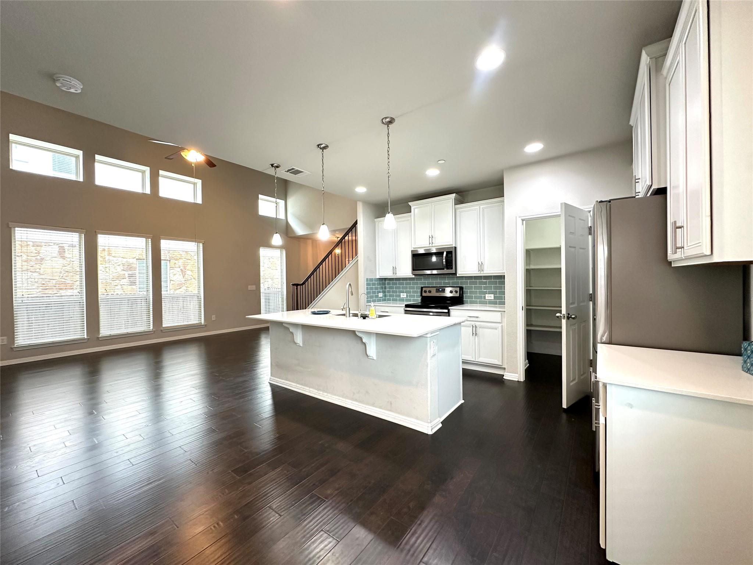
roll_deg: +0.9
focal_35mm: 14
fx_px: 305
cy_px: 282
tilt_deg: +0.3
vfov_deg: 85.7
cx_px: 376
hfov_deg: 102.1
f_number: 2.2
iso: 200
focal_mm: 2.22
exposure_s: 1/60
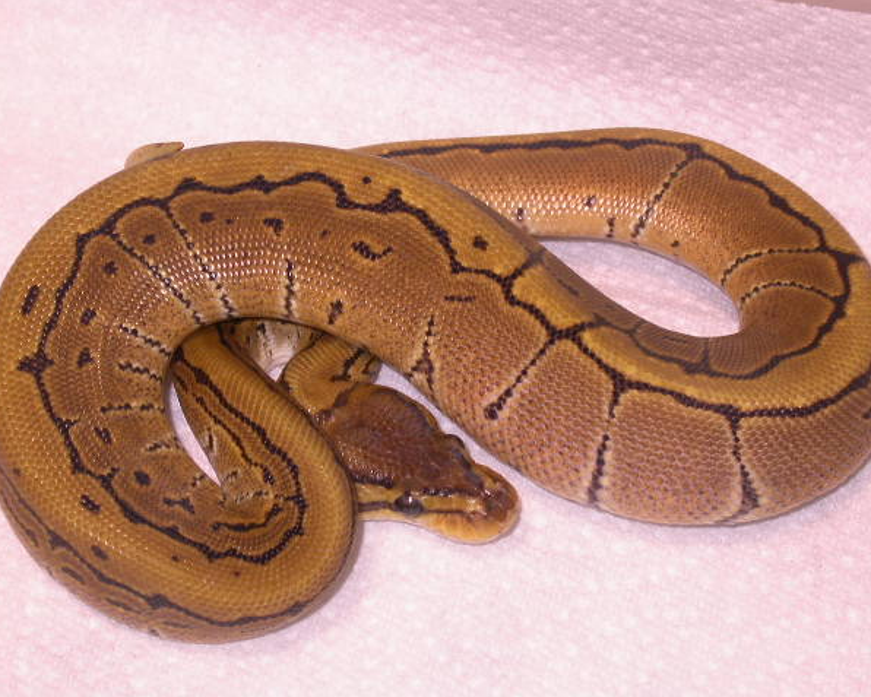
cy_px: 348
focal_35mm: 132
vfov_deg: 11.7
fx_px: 3403
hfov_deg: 14.6
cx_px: 428
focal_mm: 26.2
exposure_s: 1/60.3
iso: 100
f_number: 4.5
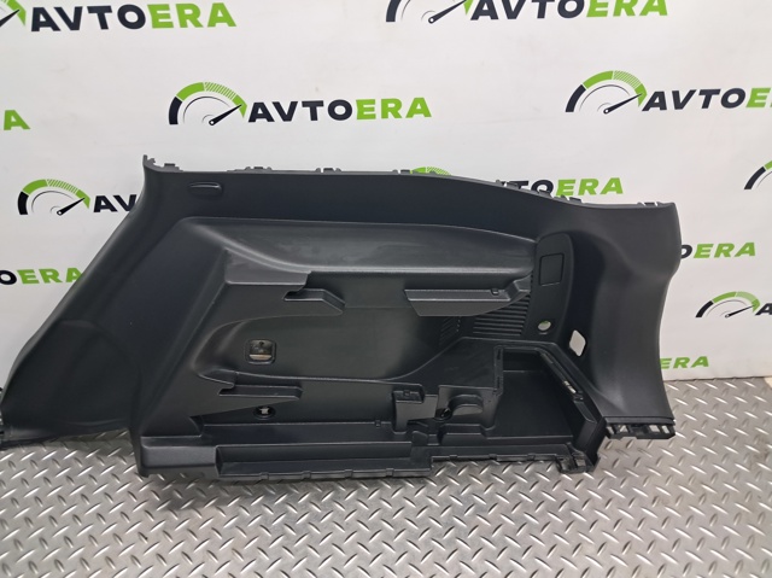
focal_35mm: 27
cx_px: 386
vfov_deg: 51.3
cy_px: 289
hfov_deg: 65.4
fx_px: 602
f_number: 1.8
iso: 125
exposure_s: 1/50
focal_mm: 4
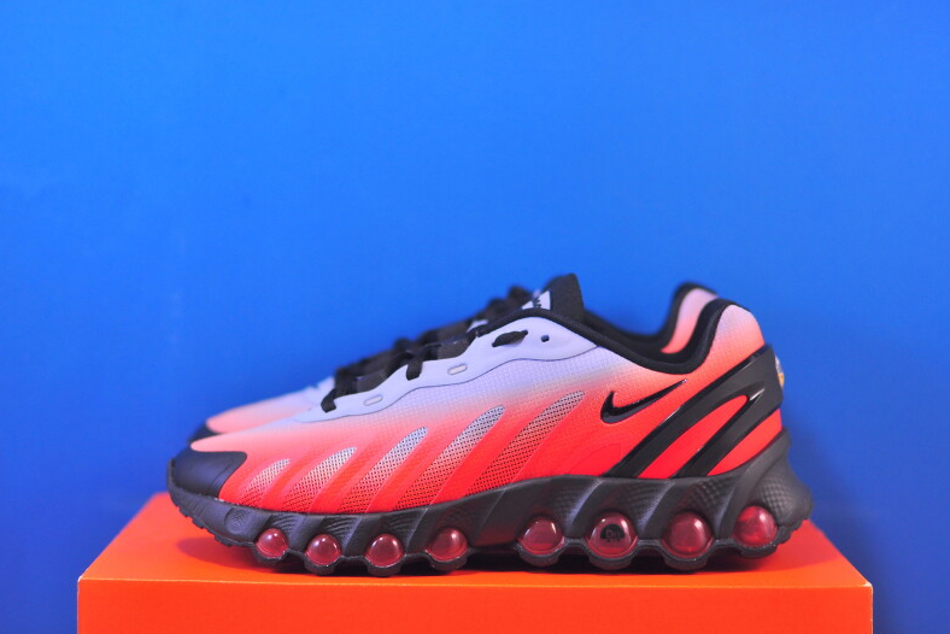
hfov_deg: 26.6
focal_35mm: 76
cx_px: 475
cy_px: 315
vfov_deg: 18.0
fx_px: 2006
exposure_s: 1/320
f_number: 2.2
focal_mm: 50
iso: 250
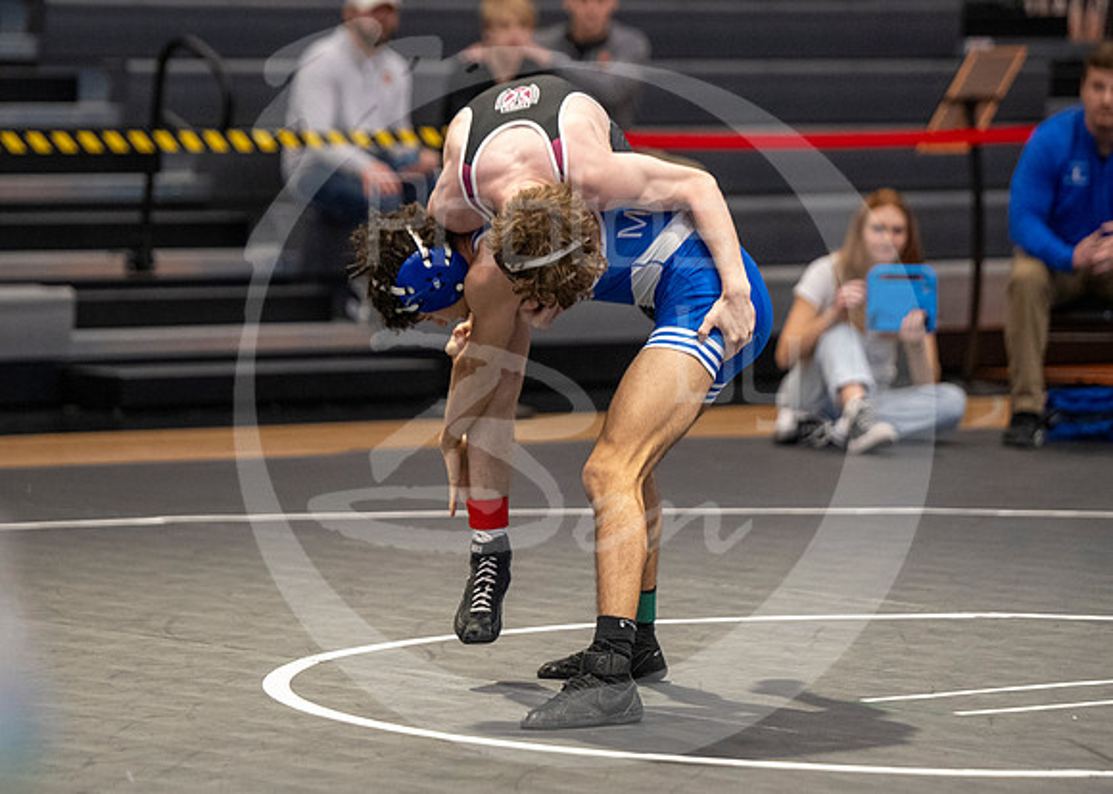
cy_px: 519
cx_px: 607
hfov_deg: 9.8
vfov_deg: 7.0
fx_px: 6521
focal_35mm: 206
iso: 3200
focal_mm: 135
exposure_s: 1/1000
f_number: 2.8
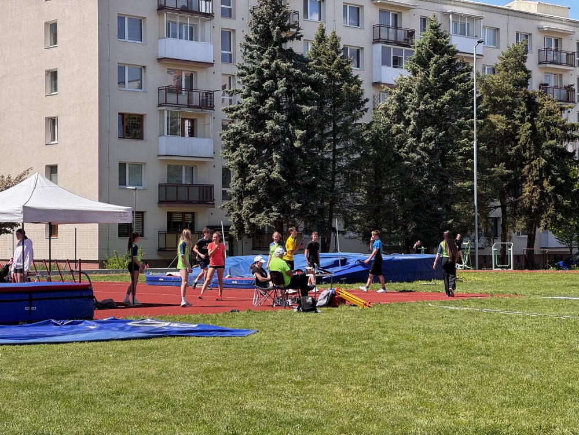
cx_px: 290
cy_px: 218
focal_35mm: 77
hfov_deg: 25.3
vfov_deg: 19.2
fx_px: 1289
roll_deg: +0.4
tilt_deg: +1.6
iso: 25
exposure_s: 1/467
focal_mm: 9
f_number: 2.8
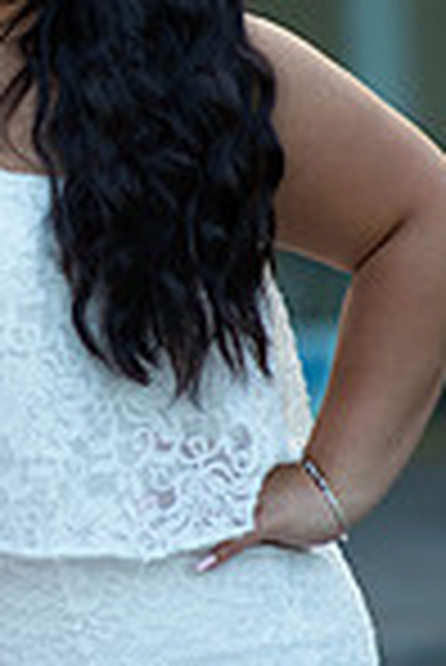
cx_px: -200
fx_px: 4783
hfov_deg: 5.3
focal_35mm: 258
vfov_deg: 8.0
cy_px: 292
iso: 250
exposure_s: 1/1000
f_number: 2
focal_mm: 85
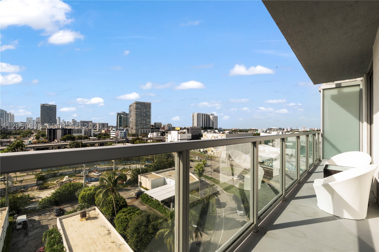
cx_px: 190
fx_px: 158
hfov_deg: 100.4
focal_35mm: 15
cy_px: 126
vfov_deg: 77.3
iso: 100
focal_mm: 10
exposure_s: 1/30
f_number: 9
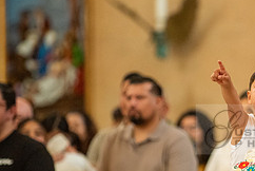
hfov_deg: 4.3
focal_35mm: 479
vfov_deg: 2.9
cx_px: 288
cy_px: 129
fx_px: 3397
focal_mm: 200
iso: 2000
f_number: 2.8
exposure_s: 1/160
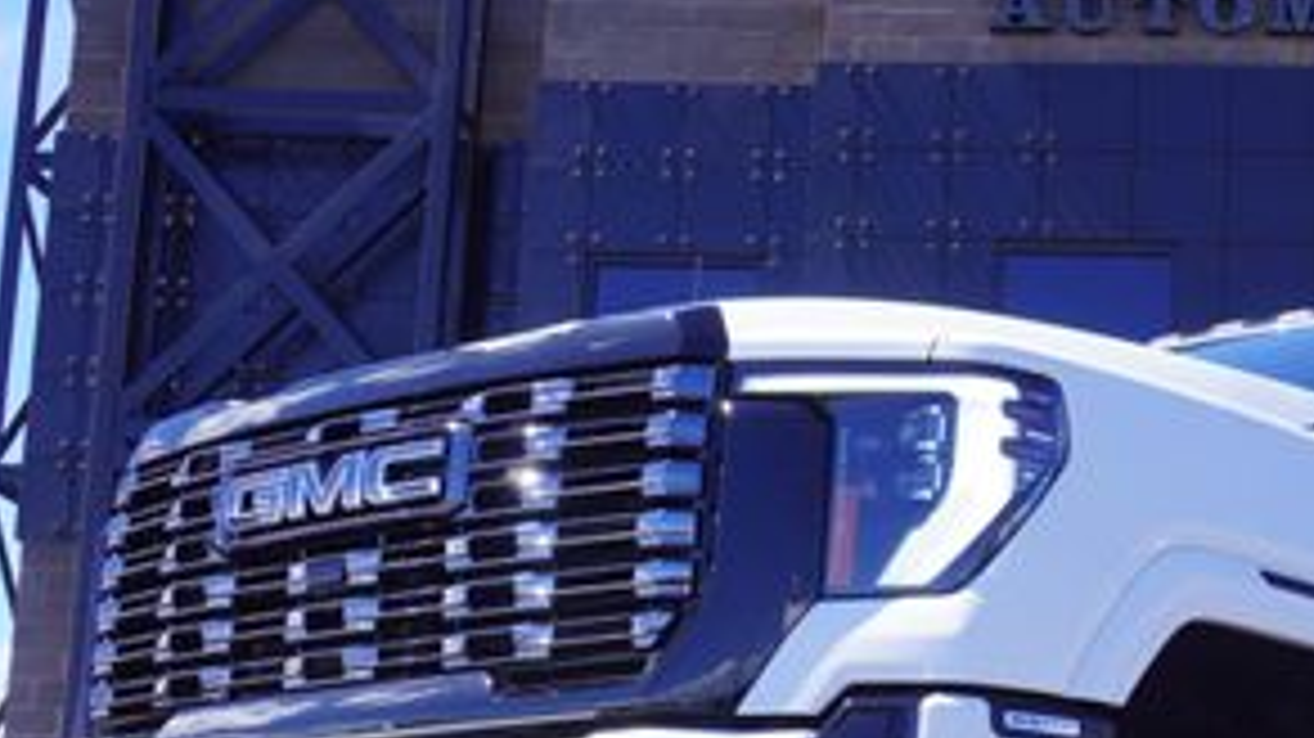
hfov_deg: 24.1
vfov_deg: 13.9
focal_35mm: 86
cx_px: 1134
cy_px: 670
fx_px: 3000
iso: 100
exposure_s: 1/125
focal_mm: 25
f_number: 9
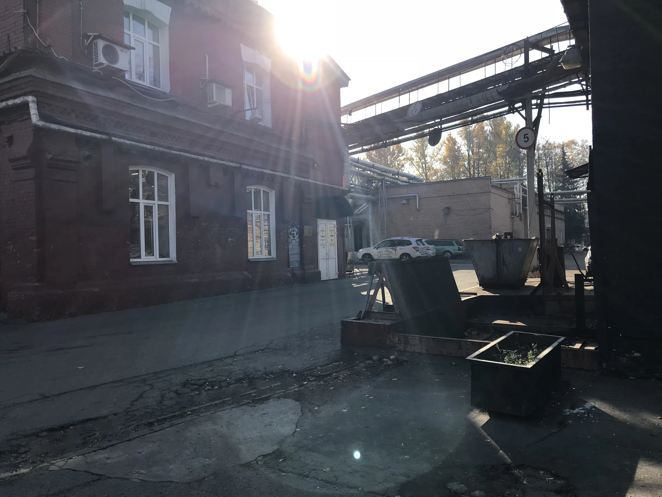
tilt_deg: +1.0
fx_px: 535
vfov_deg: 49.7
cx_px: 331
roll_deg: +1.1
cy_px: 248
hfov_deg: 63.4
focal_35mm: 28
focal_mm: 3.99
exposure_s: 1/1227
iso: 20
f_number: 1.8
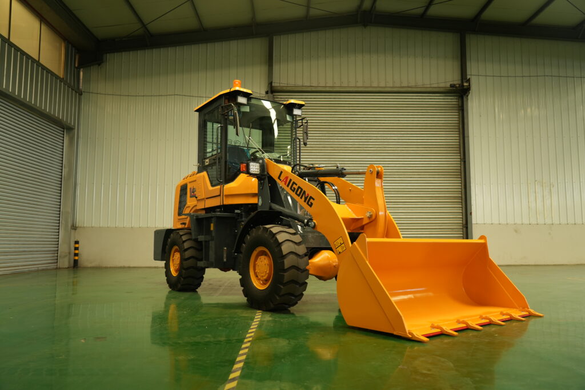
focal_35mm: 28
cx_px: 292
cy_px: 195
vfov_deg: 46.4
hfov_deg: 65.5
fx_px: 455
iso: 640
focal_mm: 28
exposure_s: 1/125
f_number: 4
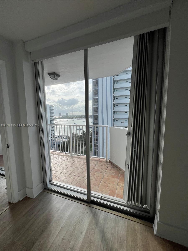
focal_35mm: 13
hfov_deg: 89.9
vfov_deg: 106.2
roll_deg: +1.0
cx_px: 94
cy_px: 126
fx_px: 94
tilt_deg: -2.7
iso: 32
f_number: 1.8
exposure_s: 1/1508
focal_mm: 1.57
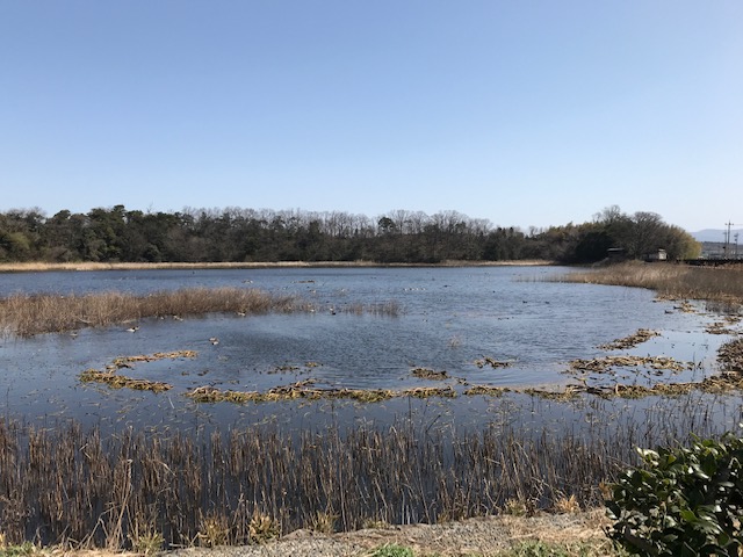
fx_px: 601
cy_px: 278
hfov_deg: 63.4
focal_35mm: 28
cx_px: 372
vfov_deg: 49.7
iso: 20
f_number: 1.8
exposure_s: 1/2591
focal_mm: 3.99
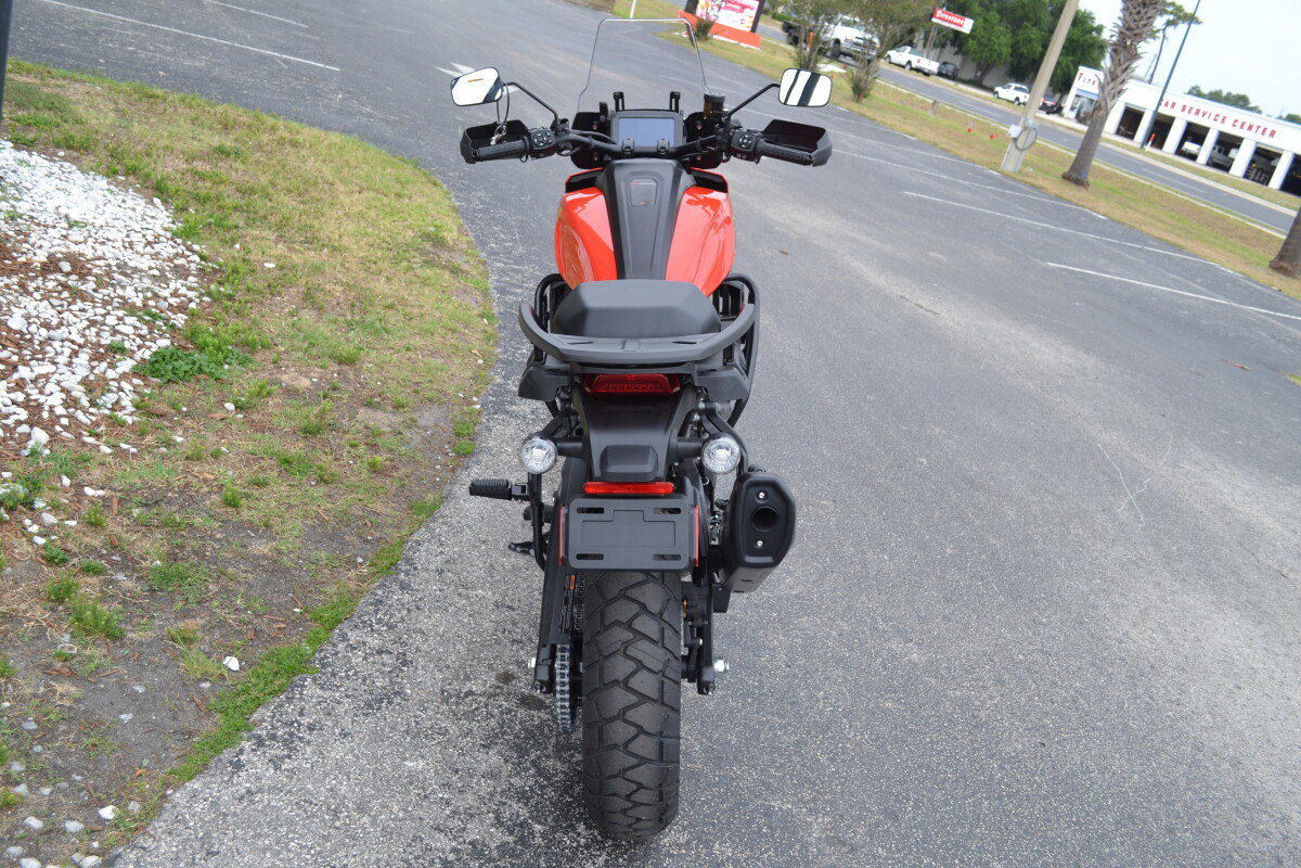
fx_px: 1192
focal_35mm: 33
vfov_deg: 40.0
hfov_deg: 57.2
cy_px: 434
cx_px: 650
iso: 160
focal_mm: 22
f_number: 5.6
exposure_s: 1/125
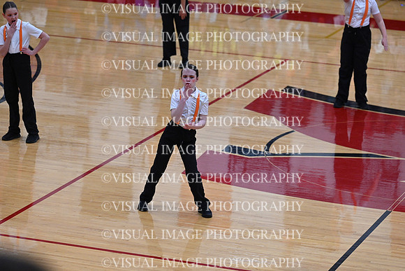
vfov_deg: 9.2
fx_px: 1688
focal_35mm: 150
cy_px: 136
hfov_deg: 13.7
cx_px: 202
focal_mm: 150
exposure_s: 1/400
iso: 4000
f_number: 4
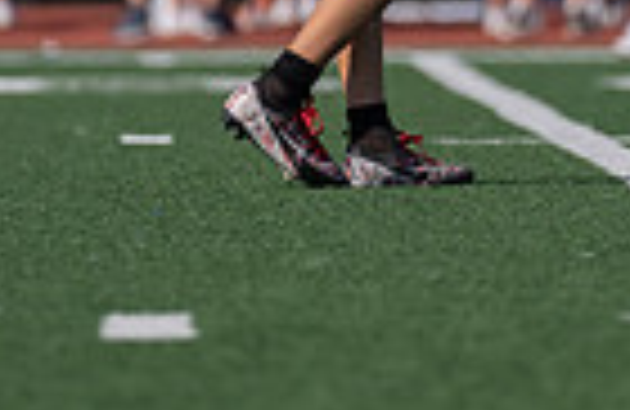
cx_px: 396
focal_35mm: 833
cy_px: -196
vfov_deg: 1.6
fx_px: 14465
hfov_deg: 2.5
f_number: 2.8
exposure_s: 1/2500
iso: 100
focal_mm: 200
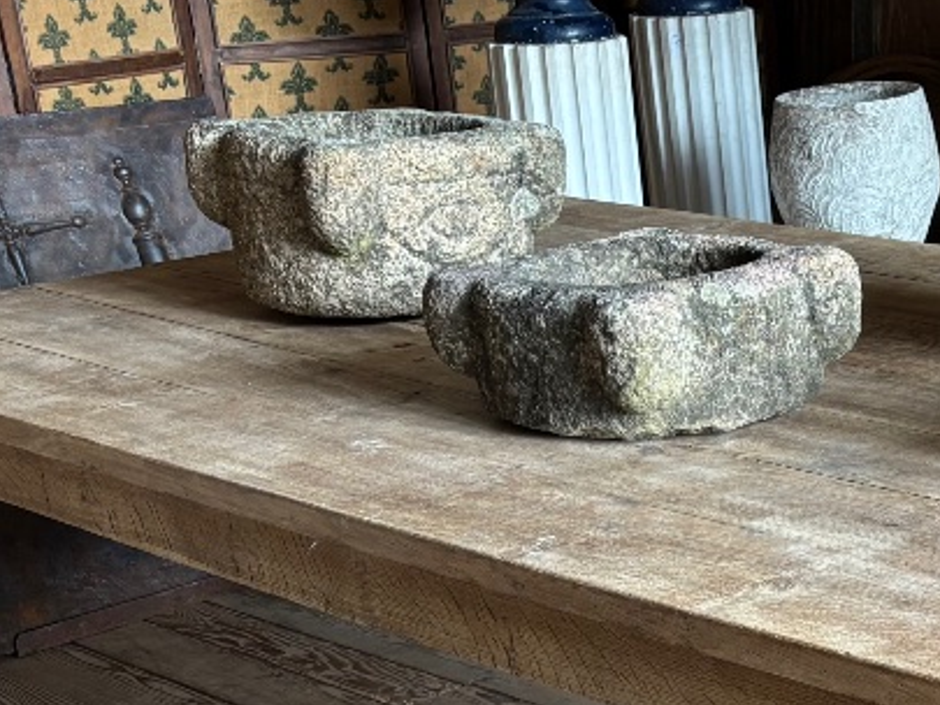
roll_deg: +2.4
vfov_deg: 18.6
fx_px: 2092
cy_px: 728
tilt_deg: -22.9
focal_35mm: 77
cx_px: 982
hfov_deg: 24.0
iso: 100
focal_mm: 5.96
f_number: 1.6
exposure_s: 1/50
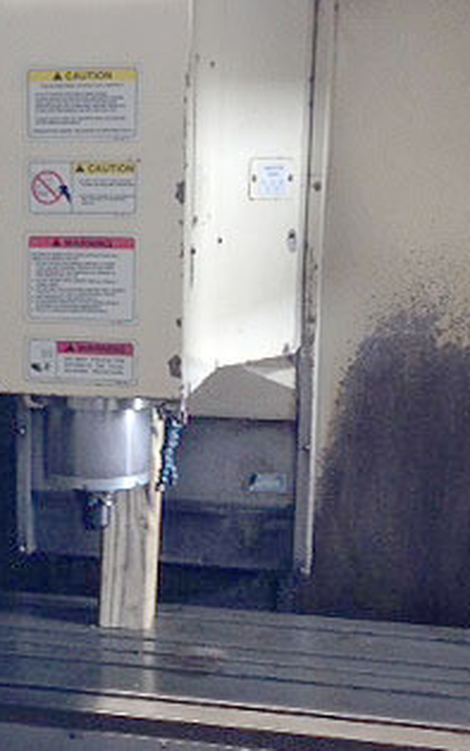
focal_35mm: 71
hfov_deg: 18.1
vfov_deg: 28.9
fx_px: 1454
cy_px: 434
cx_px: 48
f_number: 2.4
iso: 200
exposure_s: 1/20
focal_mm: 4.12
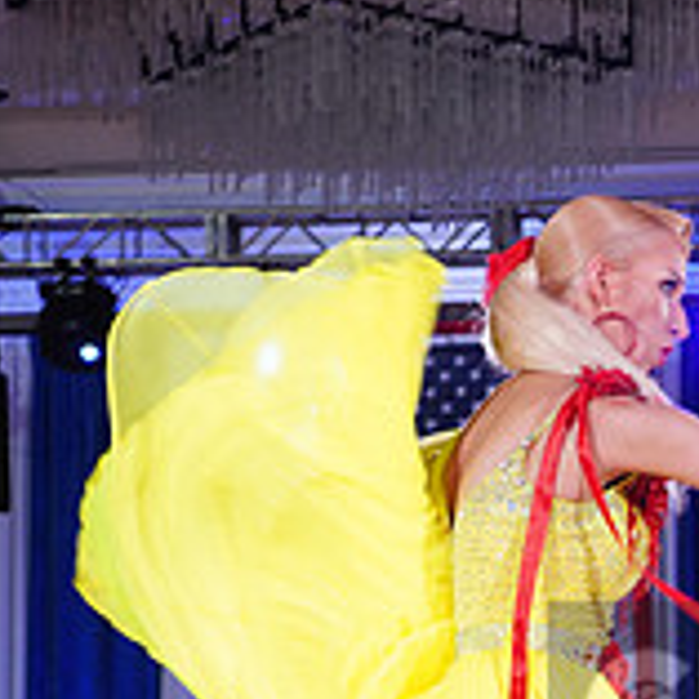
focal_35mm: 141
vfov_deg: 12.2
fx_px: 3221
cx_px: 1033
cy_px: 719
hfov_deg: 11.9
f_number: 5.6
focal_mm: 45
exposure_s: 1/160
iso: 1600
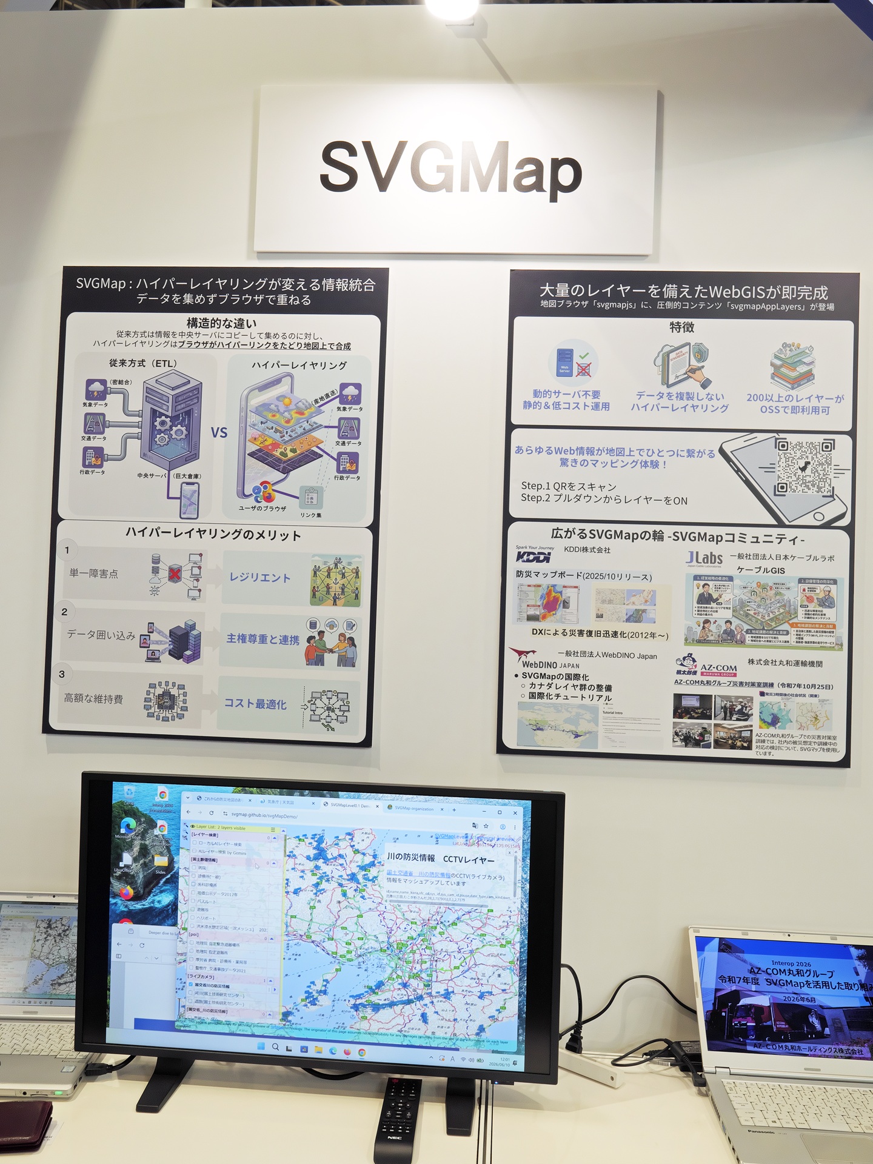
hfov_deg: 49.7
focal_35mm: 28
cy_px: 582
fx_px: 942
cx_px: 436
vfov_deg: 63.4
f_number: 5.6
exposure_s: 1/60
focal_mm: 14
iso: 320
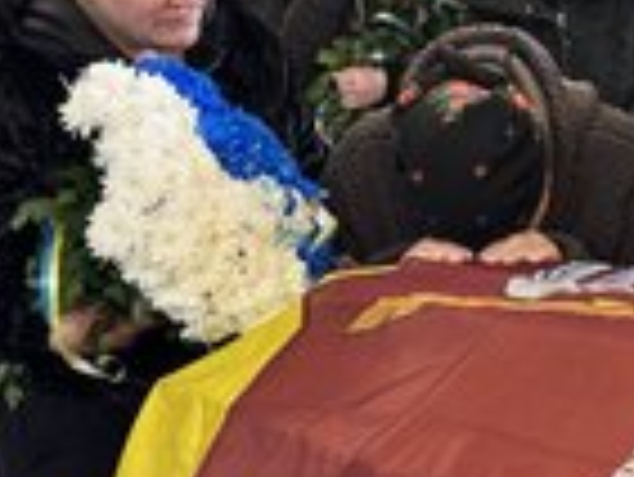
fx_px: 2493
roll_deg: -0.5
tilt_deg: -9.1
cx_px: 719
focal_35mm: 136
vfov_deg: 10.9
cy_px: 279
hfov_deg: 14.1
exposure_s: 1/33
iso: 400
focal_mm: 6.76
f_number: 1.78
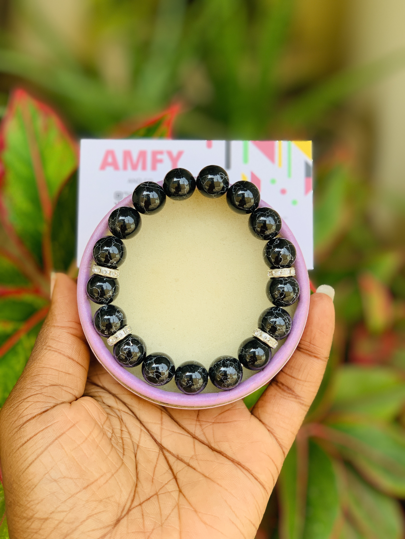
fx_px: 811
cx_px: 202
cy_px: 270
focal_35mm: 52
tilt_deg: -25.6
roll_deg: -4.1
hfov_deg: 28.0
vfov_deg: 36.8
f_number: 2.4
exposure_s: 1/122
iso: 20
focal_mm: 6
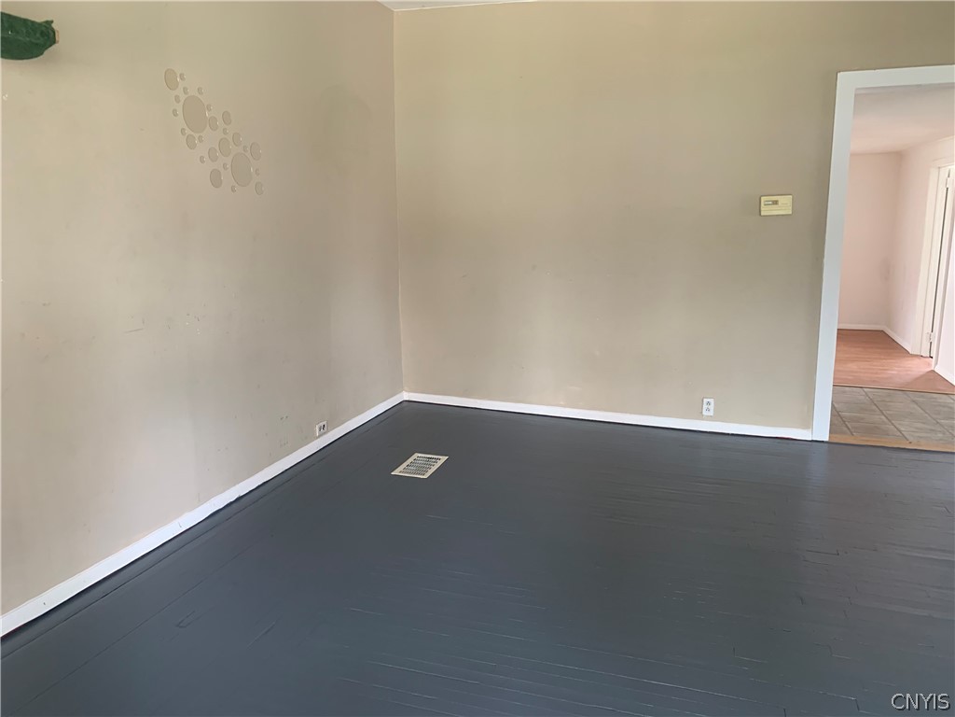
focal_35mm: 26
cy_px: 358
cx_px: 478
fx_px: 717
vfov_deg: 53.1
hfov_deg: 67.3
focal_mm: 4.25
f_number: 1.8
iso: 125
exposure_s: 1/60
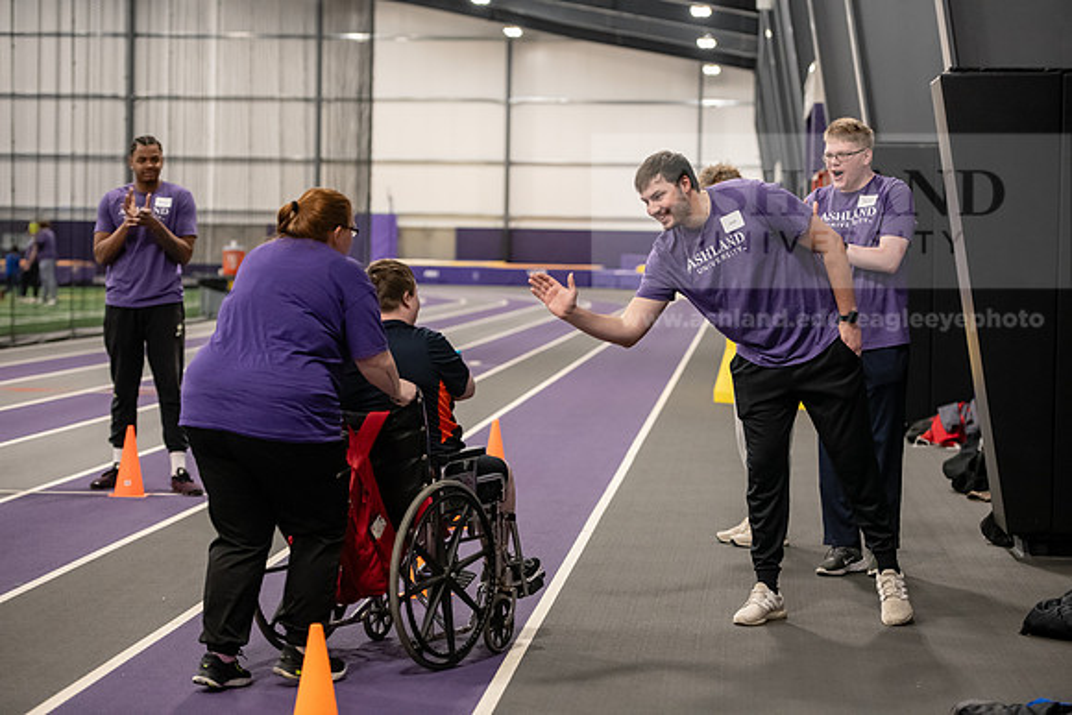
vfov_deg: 15.2
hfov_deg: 22.6
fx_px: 2681
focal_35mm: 90
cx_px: 536
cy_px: 358
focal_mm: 90
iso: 2500
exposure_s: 1/200
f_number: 3.2
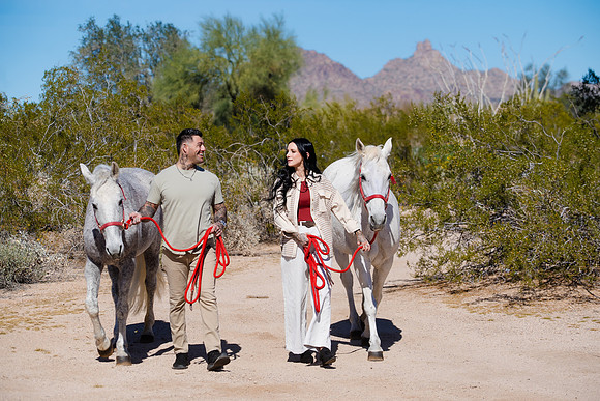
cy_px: 200
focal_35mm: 128
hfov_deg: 16.0
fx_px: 2134
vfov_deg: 10.7
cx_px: 300
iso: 100
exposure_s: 1/800
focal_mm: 128
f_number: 5.6
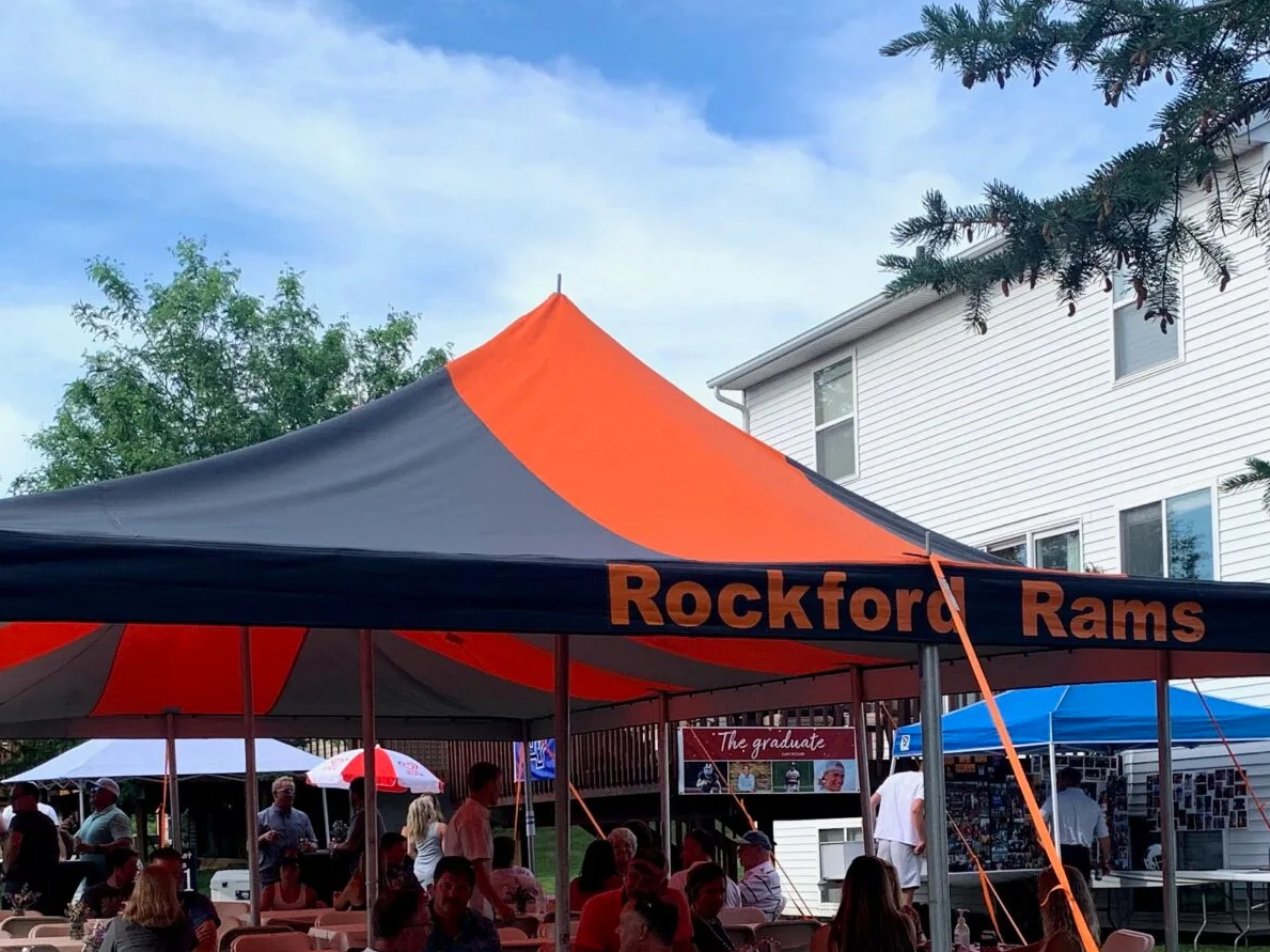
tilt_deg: +1.8
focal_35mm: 56
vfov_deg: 25.4
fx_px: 2054
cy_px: 822
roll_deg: +1.5
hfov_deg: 34.3
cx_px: 739
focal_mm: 4.25
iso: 25
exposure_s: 1/1076
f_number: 1.8
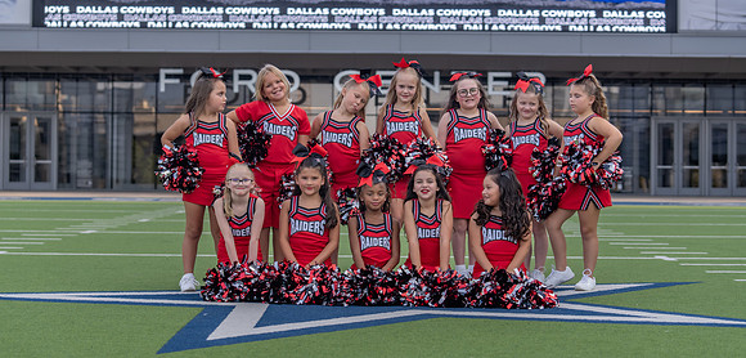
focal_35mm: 79
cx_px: 363
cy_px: 157
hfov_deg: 27.8
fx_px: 1509
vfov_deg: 13.5
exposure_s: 1/320
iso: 100
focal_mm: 70
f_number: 3.5
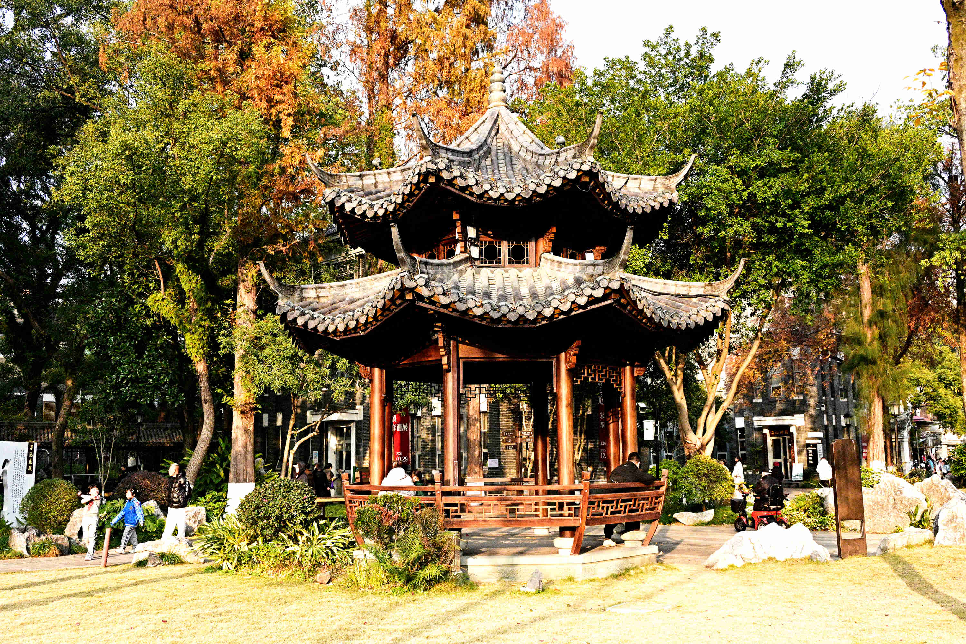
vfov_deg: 37.9
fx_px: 939
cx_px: 483
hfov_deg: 54.4
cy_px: 322
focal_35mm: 35
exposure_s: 1/8000
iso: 11400
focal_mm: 35
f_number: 5.6
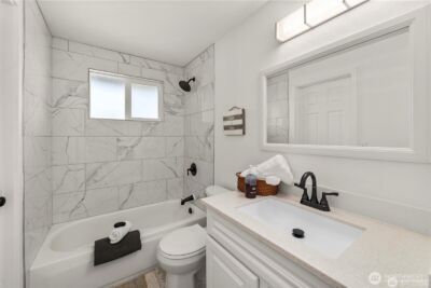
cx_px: 216
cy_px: 144
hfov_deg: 108.3
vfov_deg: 85.5
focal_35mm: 13
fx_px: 156
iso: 80
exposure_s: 1/100
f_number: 7.1
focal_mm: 13
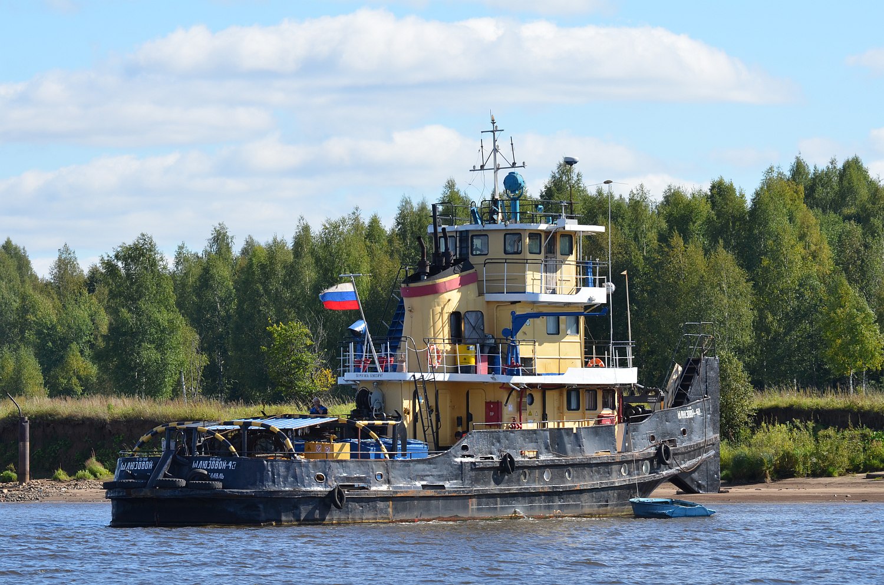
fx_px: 4963
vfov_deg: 6.8
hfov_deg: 10.2
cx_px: 442
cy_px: 292
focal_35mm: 202
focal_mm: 135
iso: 200
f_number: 10
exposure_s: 1/400
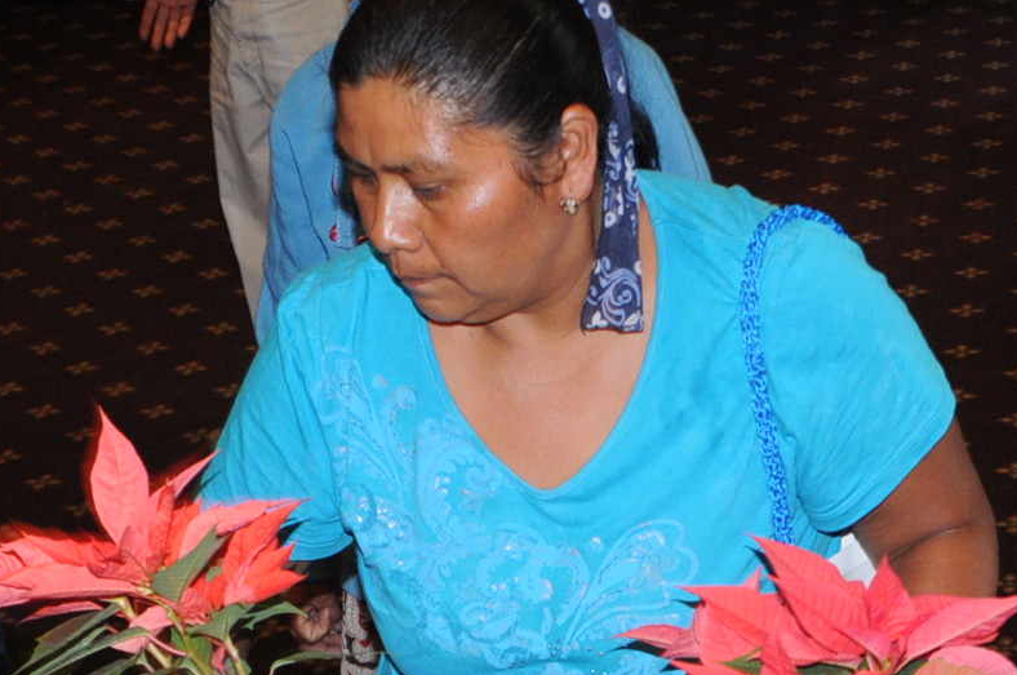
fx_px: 2765
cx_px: 445
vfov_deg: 13.5
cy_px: 814
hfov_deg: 20.8
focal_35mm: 98
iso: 640
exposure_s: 1/60
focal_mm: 24
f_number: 4.5
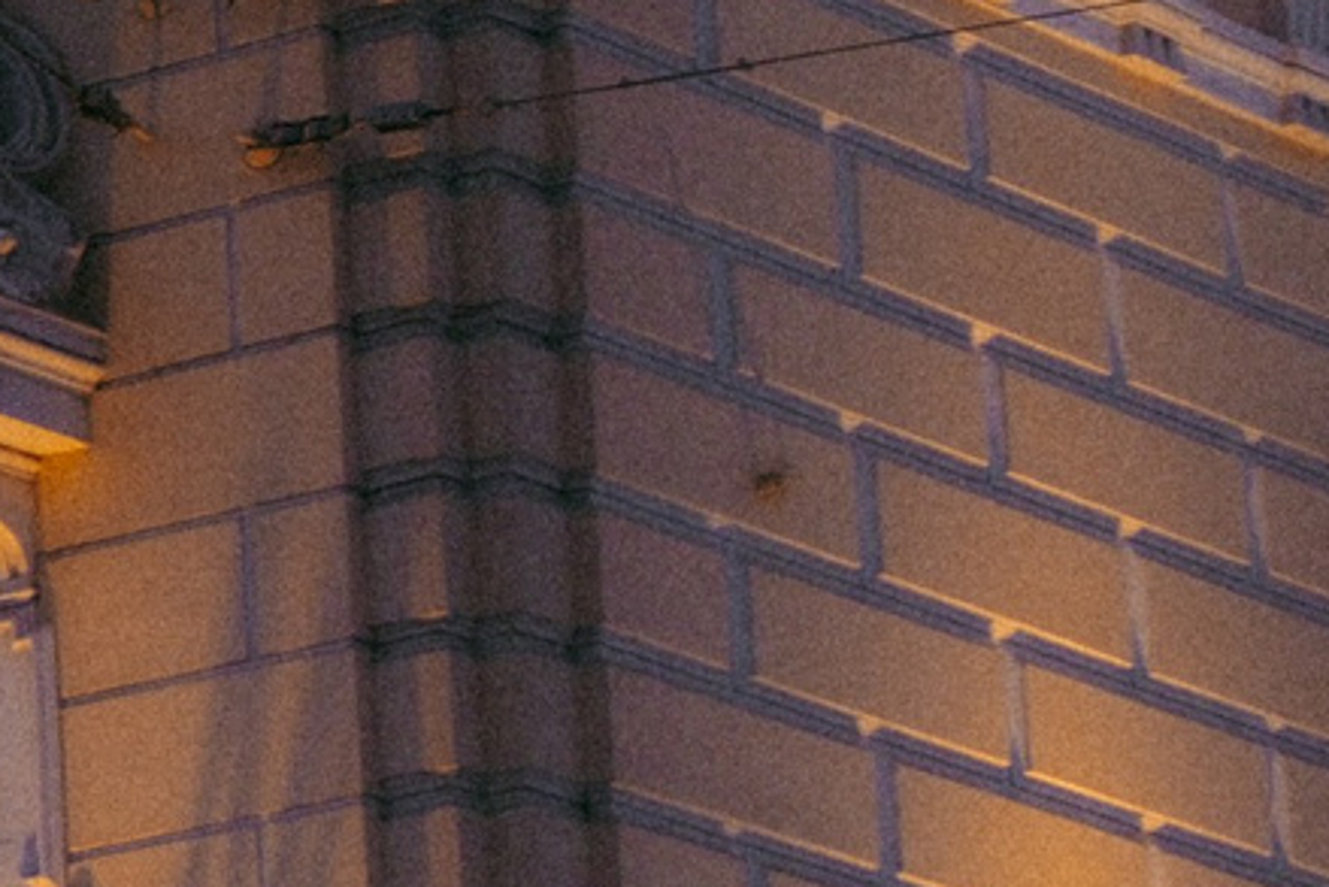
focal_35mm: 239
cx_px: -2292
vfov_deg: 5.8
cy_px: 392
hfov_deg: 7.7
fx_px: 8825
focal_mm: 27.6
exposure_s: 1/40
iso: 640
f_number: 4
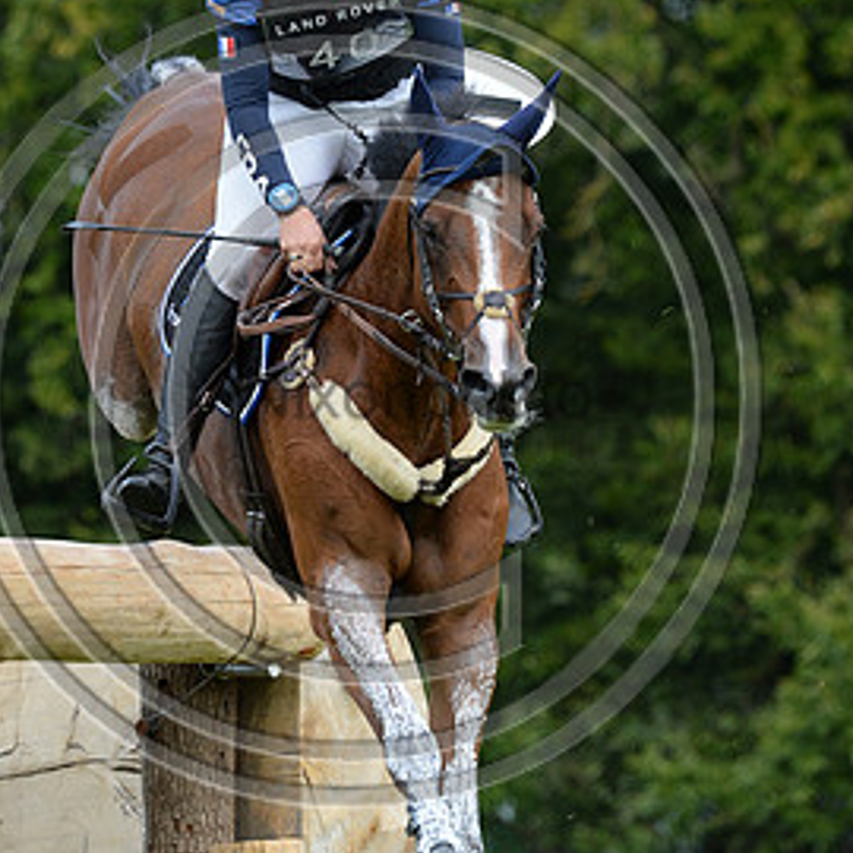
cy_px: 338
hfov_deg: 3.1
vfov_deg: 3.1
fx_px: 15780
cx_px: 348
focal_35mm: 566
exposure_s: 1/1000
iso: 800
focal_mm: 310
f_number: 6.3
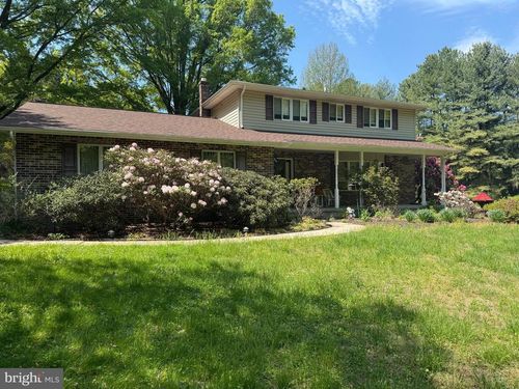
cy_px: 194
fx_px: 360
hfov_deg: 71.6
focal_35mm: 24
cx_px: 260
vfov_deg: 56.8
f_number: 1.78
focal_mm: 6.76
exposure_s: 1/1456
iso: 80
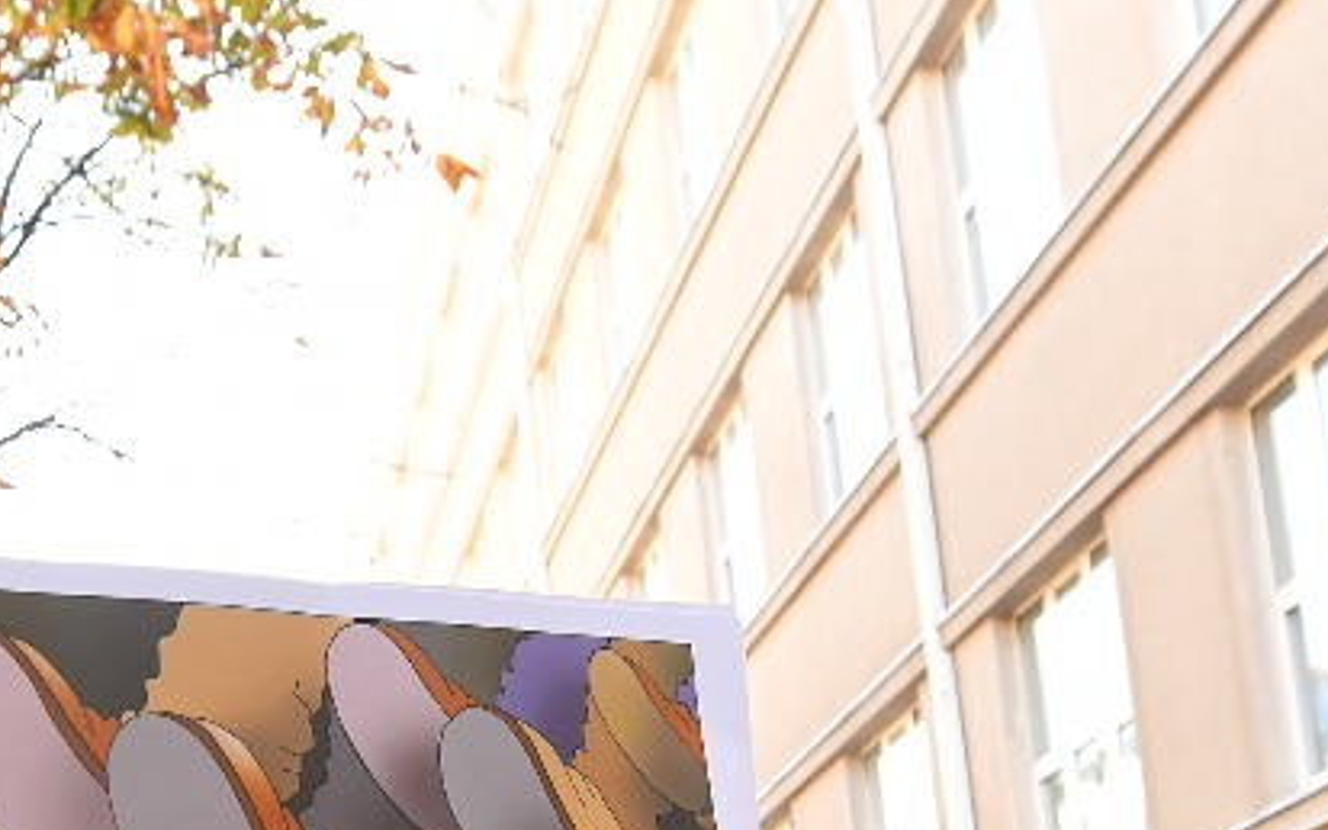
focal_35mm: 60
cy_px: 1145
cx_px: 325
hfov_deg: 33.3
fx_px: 2171
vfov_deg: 19.5
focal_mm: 15
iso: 800
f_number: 4
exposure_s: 1/320
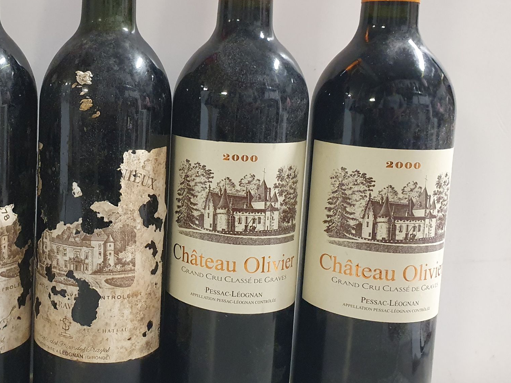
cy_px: 144
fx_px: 635
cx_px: 101
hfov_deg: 41.9
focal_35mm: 43
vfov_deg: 33.4
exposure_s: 1/20
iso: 500
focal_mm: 4.32
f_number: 2.4
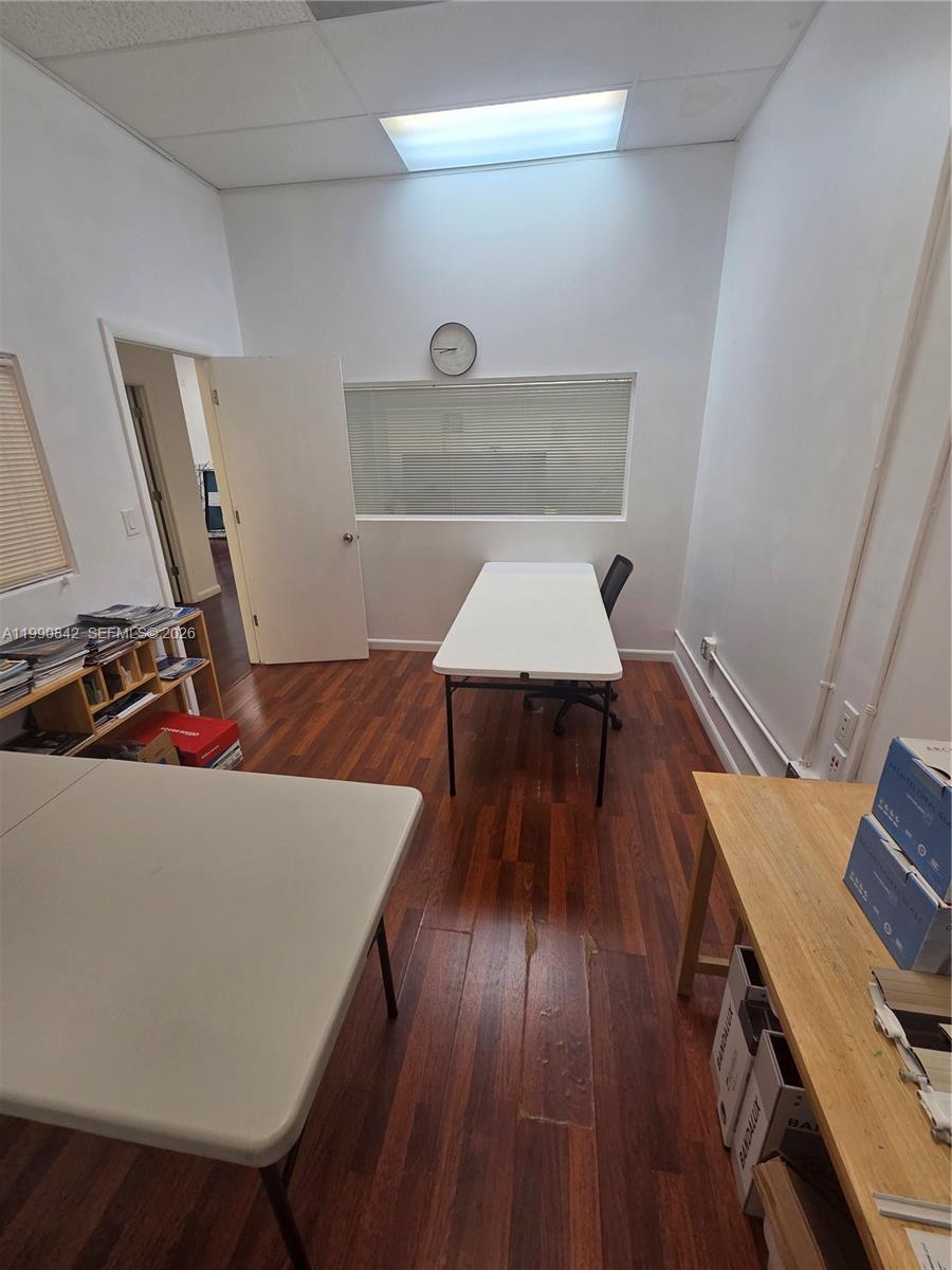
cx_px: 476
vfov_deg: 106.2
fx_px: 477
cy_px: 635
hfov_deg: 89.9
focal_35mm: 13
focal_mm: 2.2
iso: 160
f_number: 2.2
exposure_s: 1/120
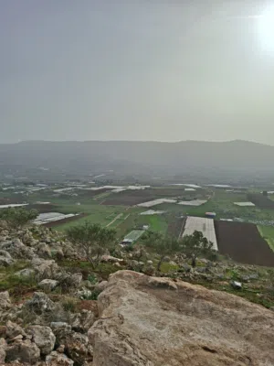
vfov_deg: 73.9
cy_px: 183
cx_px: 137
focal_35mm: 23
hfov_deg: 58.9
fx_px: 243
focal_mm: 5.54
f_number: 1.8
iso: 50
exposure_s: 1/7813
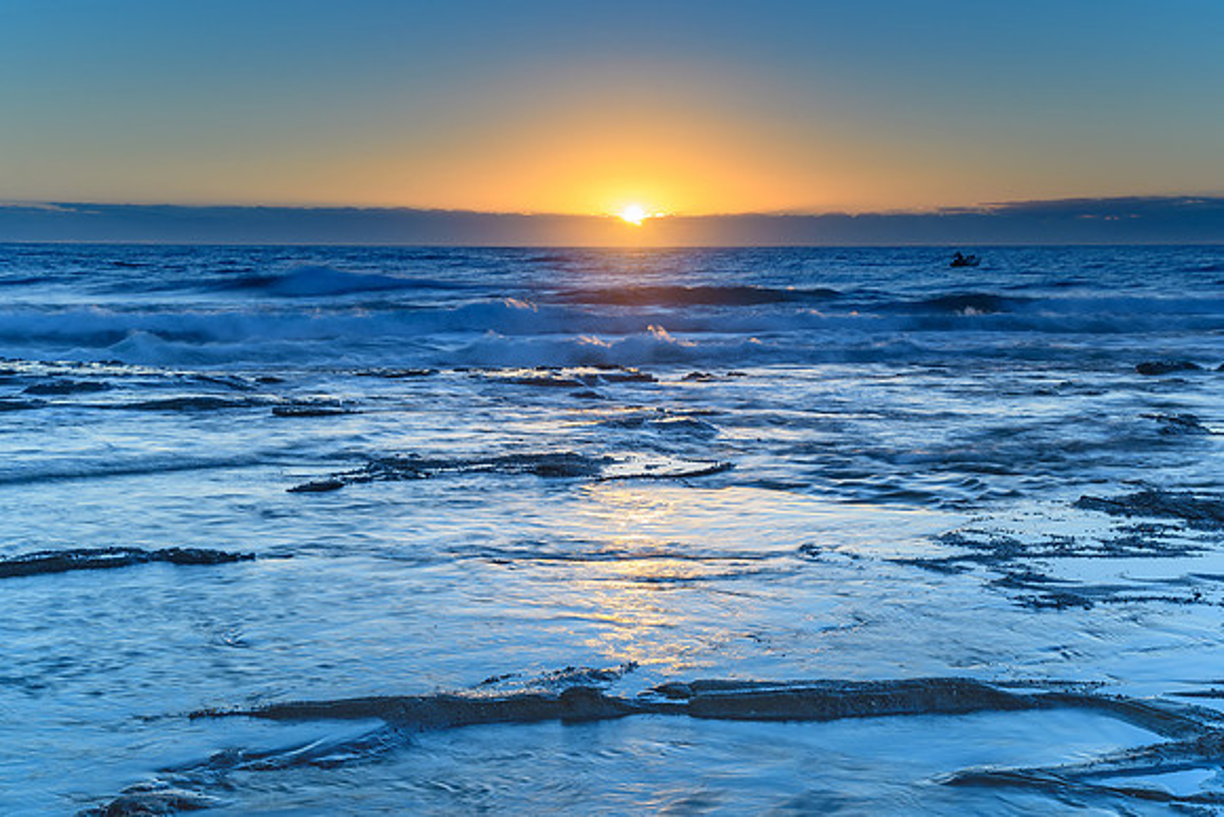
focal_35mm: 54
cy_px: 408
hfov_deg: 36.8
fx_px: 1838
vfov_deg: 25.0
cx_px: 612
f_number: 7.1
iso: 50
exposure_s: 1/3
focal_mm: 35
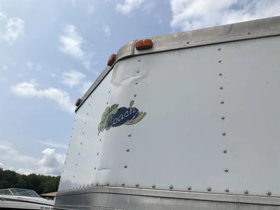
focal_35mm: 29
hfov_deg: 61.7
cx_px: 140
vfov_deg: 48.2
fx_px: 235
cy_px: 105
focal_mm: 3
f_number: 1.8
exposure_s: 1/4785
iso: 25
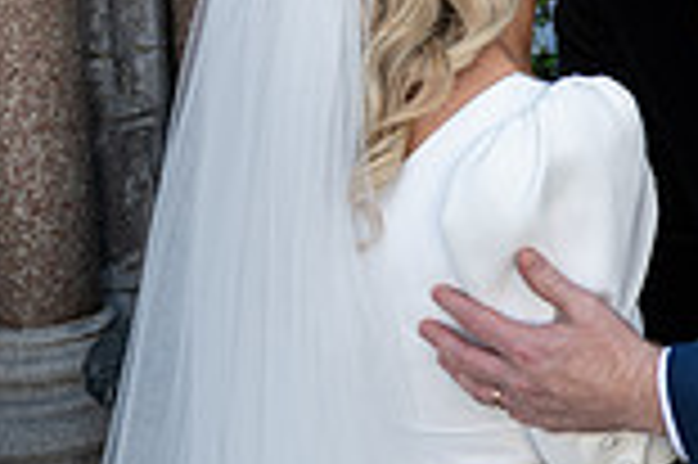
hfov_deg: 20.9
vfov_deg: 15.1
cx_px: 865
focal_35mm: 90
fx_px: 1743
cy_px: 101
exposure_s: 1/400
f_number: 3.5
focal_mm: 24
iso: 320
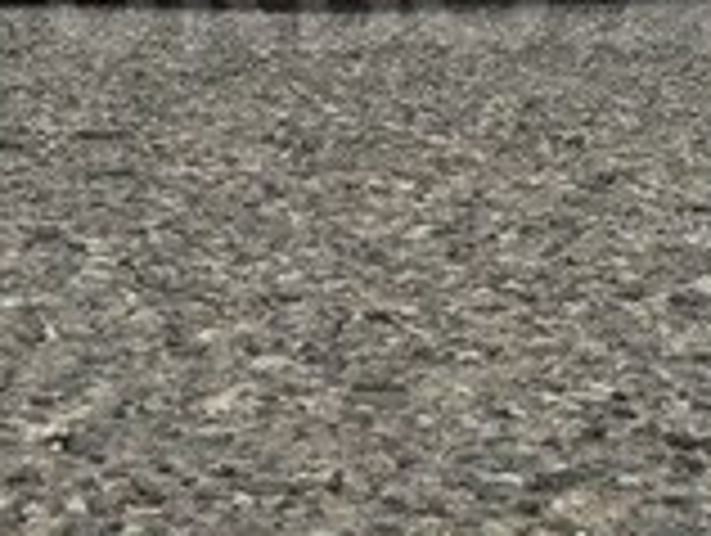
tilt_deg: -6.5
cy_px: -16
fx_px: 2489
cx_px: 392
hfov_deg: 16.3
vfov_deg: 12.1
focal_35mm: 121
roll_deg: -4.2
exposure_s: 1/1041
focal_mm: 4.15
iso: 32
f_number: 2.2
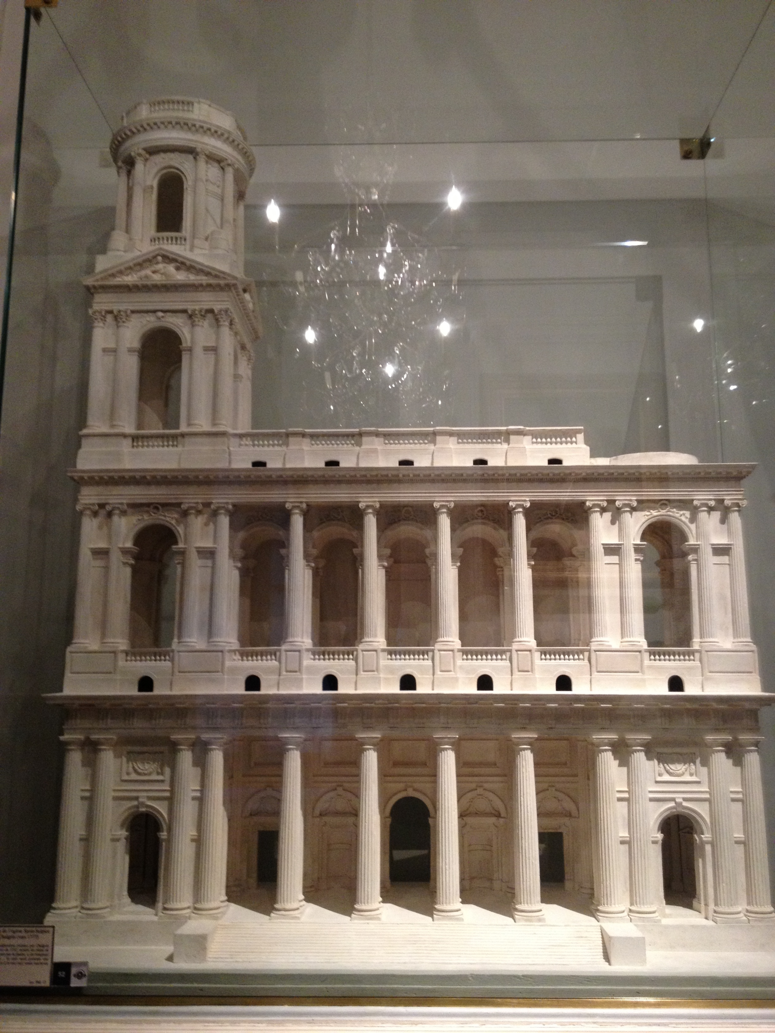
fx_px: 1045
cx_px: 388
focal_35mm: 35
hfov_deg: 40.7
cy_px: 516
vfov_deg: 52.6
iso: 200
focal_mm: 4.28
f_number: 2.4
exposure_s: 1/20
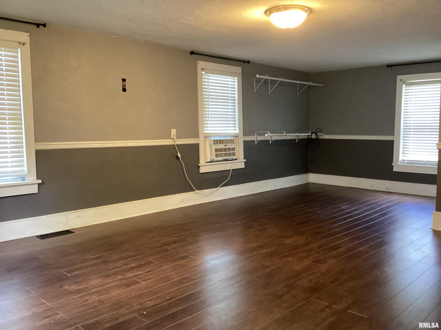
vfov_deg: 45.4
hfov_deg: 58.4
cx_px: 220
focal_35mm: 31
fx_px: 395
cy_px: 165
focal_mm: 3.3
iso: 400
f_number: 2.4
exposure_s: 1/30
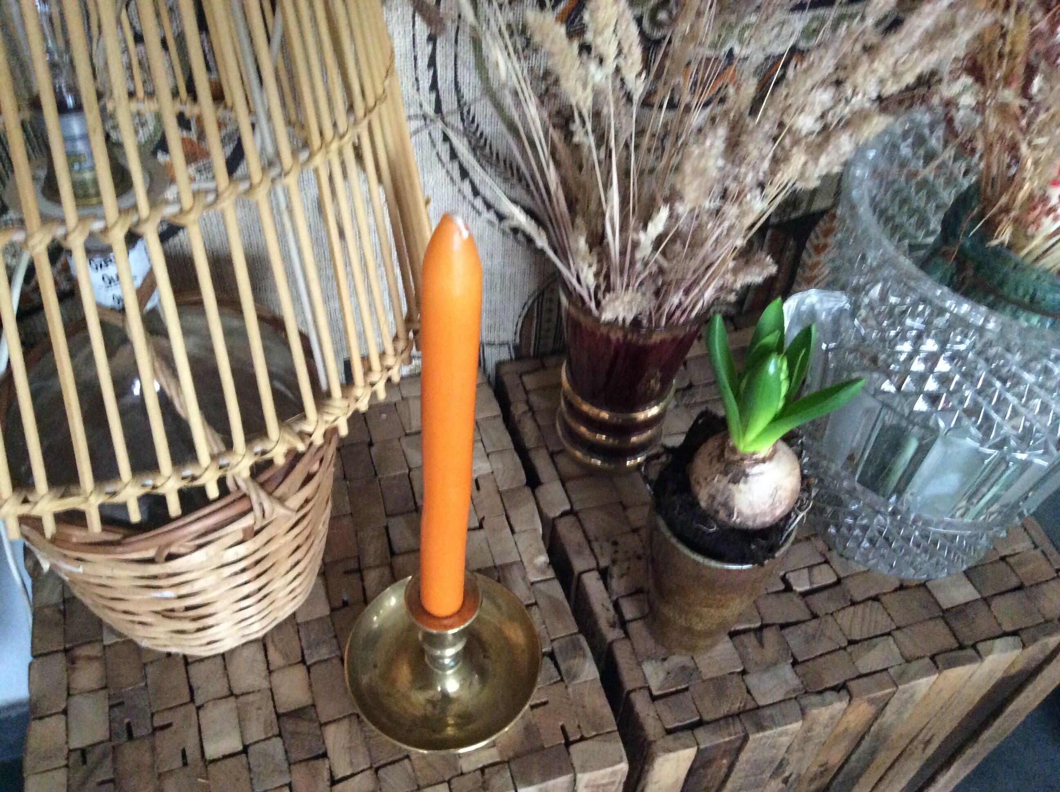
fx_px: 978
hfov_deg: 56.9
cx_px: 530
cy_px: 396
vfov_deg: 44.1
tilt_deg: -48.5
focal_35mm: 32
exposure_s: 1/17
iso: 320
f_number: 2.4
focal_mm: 3.3
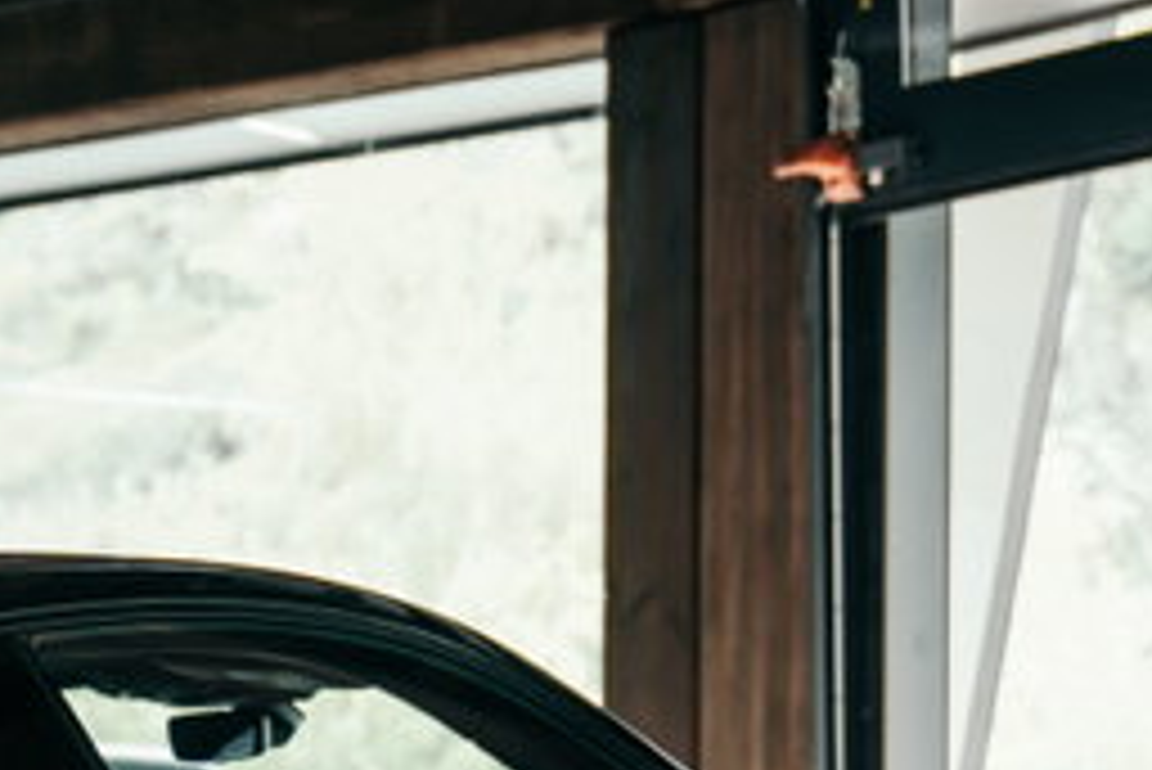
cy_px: 1092
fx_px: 4995
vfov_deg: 8.6
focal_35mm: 156
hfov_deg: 13.0
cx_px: -45
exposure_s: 1/100
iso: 400
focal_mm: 39
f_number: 2.8
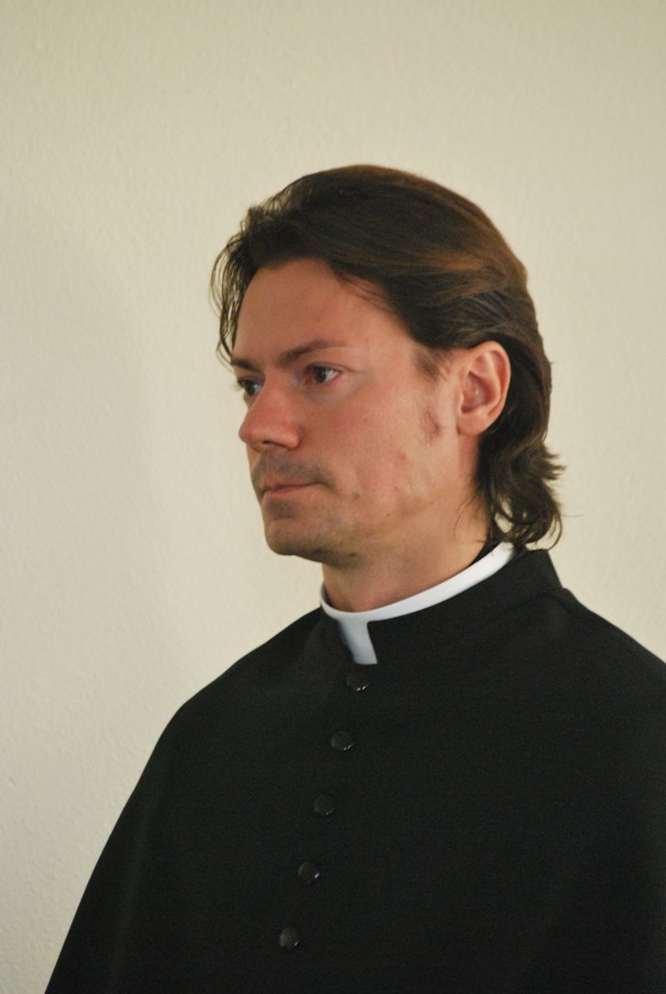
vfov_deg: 8.1
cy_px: 497
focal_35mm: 255
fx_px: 7053
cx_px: 333
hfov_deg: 5.4
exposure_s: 1/40
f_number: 4.8
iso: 1600
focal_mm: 170
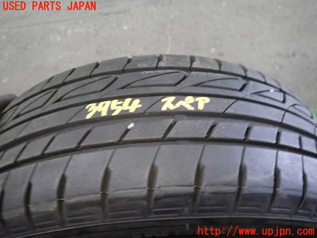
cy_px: 119
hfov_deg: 69.4
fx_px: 229
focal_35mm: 25
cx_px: 158
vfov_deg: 54.9
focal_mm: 4.5
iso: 500
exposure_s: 1/30
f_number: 2
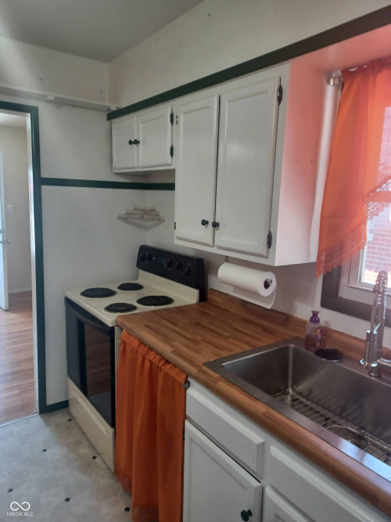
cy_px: 261
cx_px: 196
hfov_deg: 54.9
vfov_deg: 69.4
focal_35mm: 25
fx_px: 377
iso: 200
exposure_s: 1/50
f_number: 1.8
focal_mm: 4.6
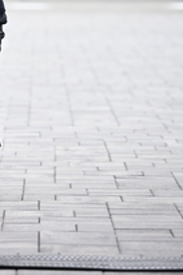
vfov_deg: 5.7
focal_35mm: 361
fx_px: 2757
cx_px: -51
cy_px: -69
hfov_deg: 3.8
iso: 640
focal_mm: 135
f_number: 2.8
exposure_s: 1/2000
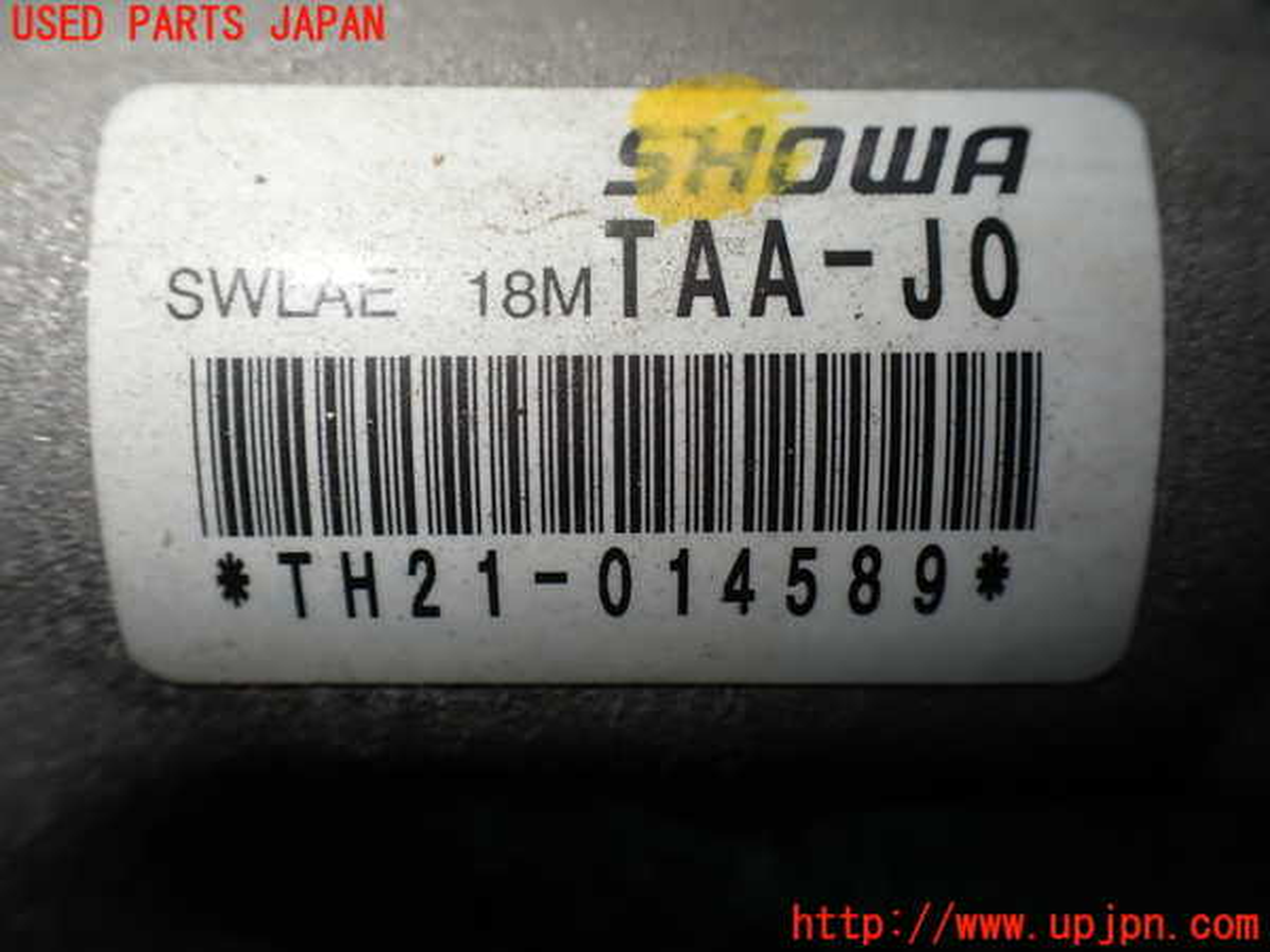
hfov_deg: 60.0
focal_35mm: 30
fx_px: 1101
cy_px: 476
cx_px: 635
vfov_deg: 46.8
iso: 100
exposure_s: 1/160
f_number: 2.3
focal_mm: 5.4
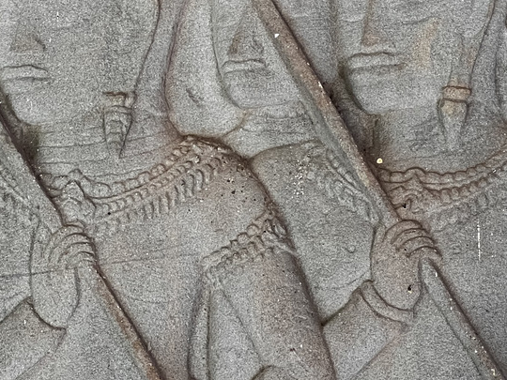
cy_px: 135
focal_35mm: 171
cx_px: 388
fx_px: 2505
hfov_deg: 11.5
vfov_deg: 8.7
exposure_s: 1/67
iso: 250
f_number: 2.8
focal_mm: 9
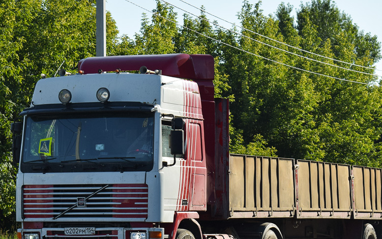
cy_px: 141
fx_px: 1351
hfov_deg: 16.1
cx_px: 189
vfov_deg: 10.1
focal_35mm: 130
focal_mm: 55
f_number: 5.6
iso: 200
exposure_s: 1/800
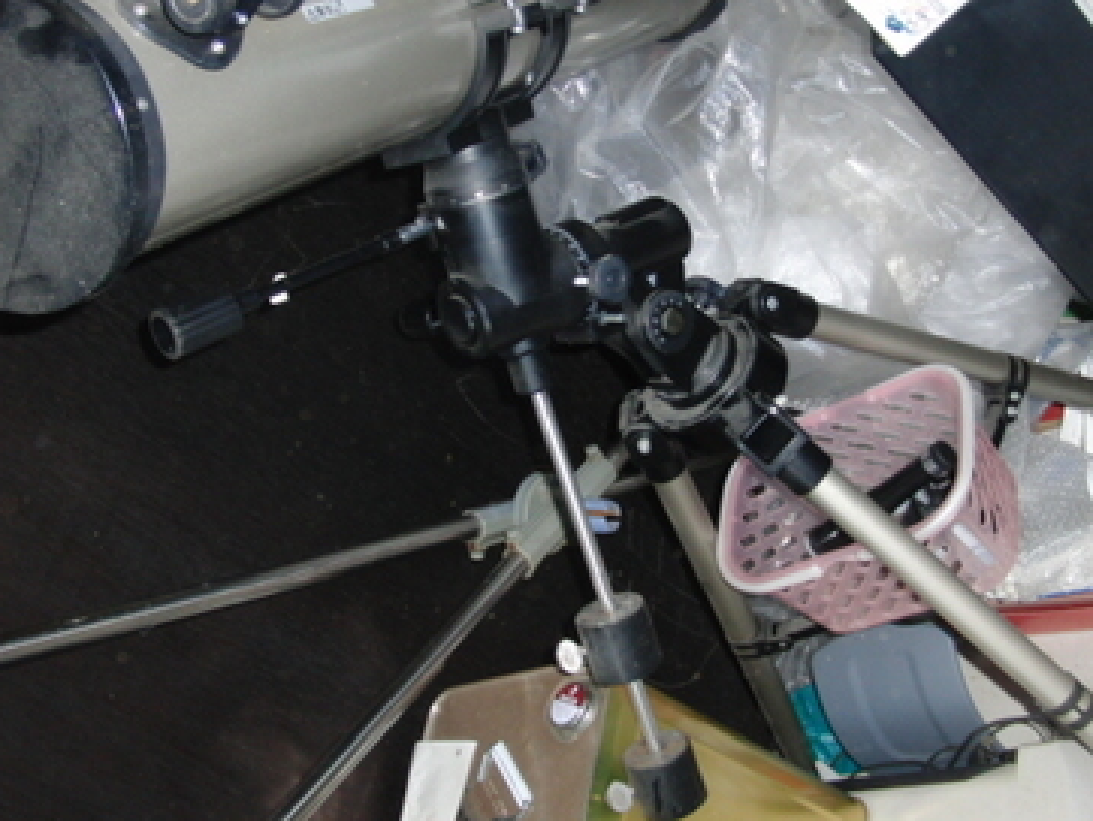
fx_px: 1548
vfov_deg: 29.7
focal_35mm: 49
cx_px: 607
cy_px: 347
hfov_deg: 38.8
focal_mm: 6.42
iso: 200
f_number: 3.6
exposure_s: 1/25
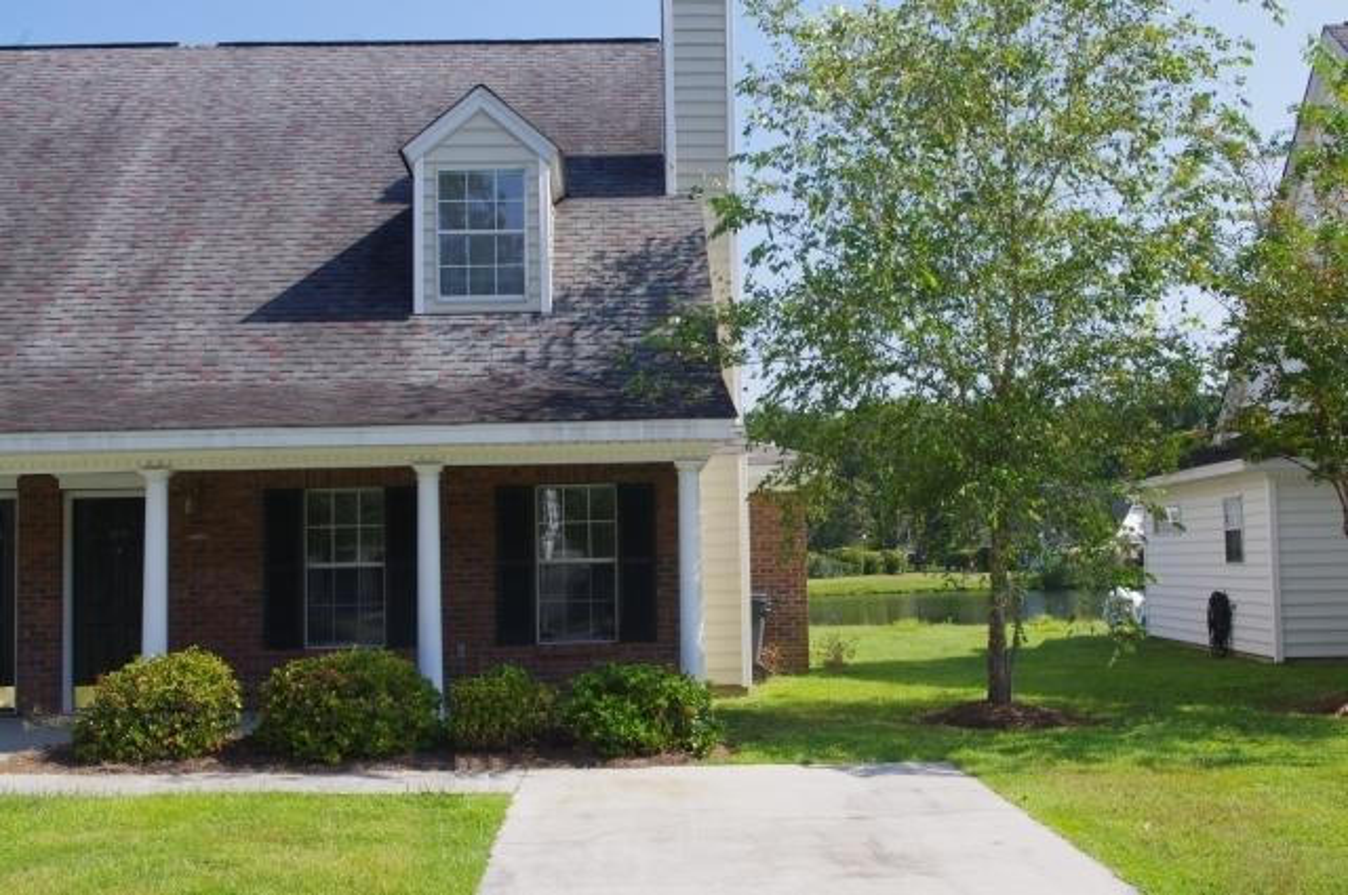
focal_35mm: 42
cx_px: 674
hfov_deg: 46.5
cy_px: 448
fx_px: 1571
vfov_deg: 31.8
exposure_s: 1/160
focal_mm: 28.13
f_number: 14
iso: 400
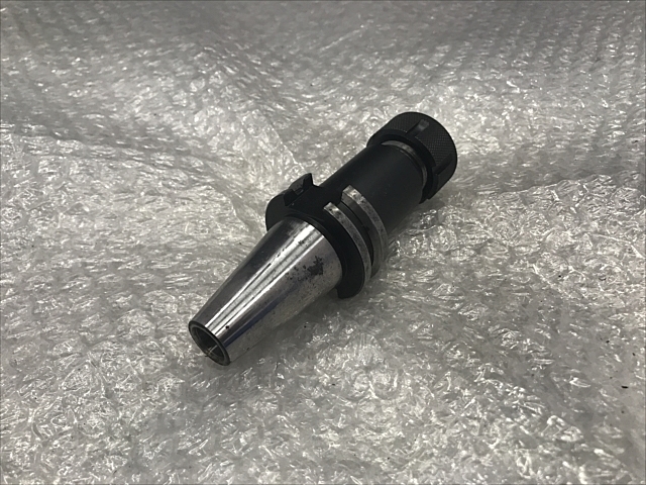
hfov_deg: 63.4
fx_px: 523
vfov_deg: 49.7
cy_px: 242
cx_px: 323
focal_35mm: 28
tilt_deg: -47.3
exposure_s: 1/30
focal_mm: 3.99
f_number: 1.8
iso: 25
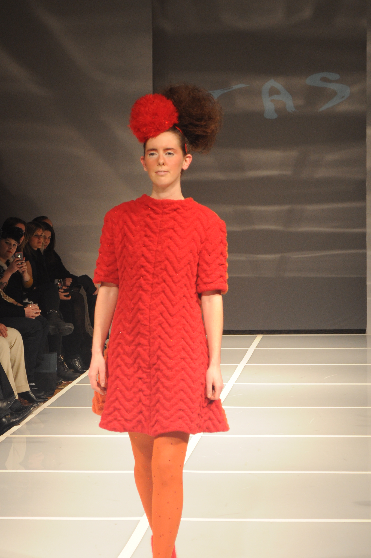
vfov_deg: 18.3
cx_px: 159
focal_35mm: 112
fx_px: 1731
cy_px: 371
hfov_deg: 12.2
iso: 640
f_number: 5.6
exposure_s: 1/125
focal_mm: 55
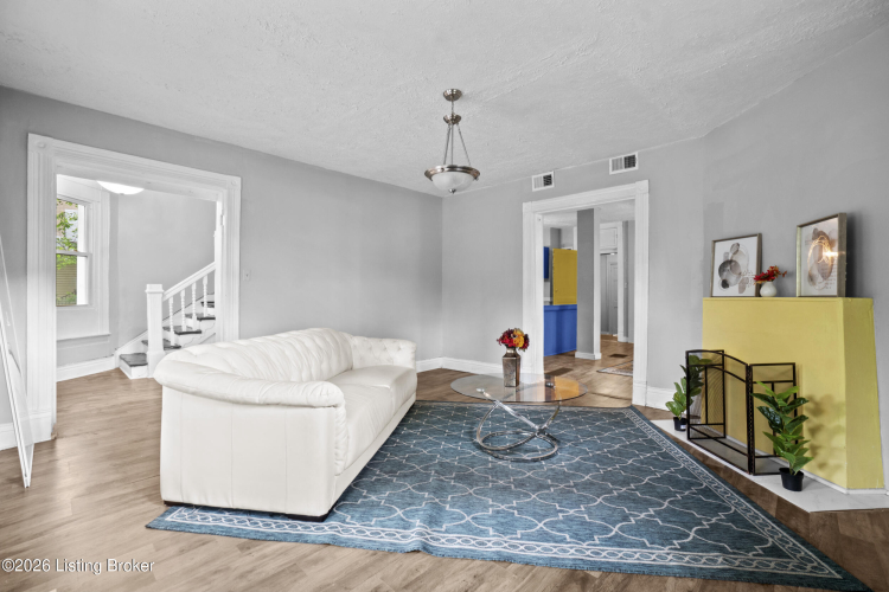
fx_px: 370
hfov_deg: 100.4
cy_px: 296
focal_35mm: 15
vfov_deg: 77.3
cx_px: 444
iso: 400
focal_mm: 10
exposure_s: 1
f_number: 11
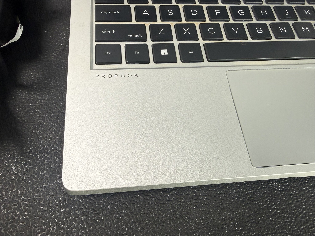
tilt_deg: -64.2
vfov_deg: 56.8
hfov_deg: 71.6
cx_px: 158
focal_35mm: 24
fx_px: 218
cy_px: 118
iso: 64
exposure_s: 1/100
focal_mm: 2.22
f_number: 2.2
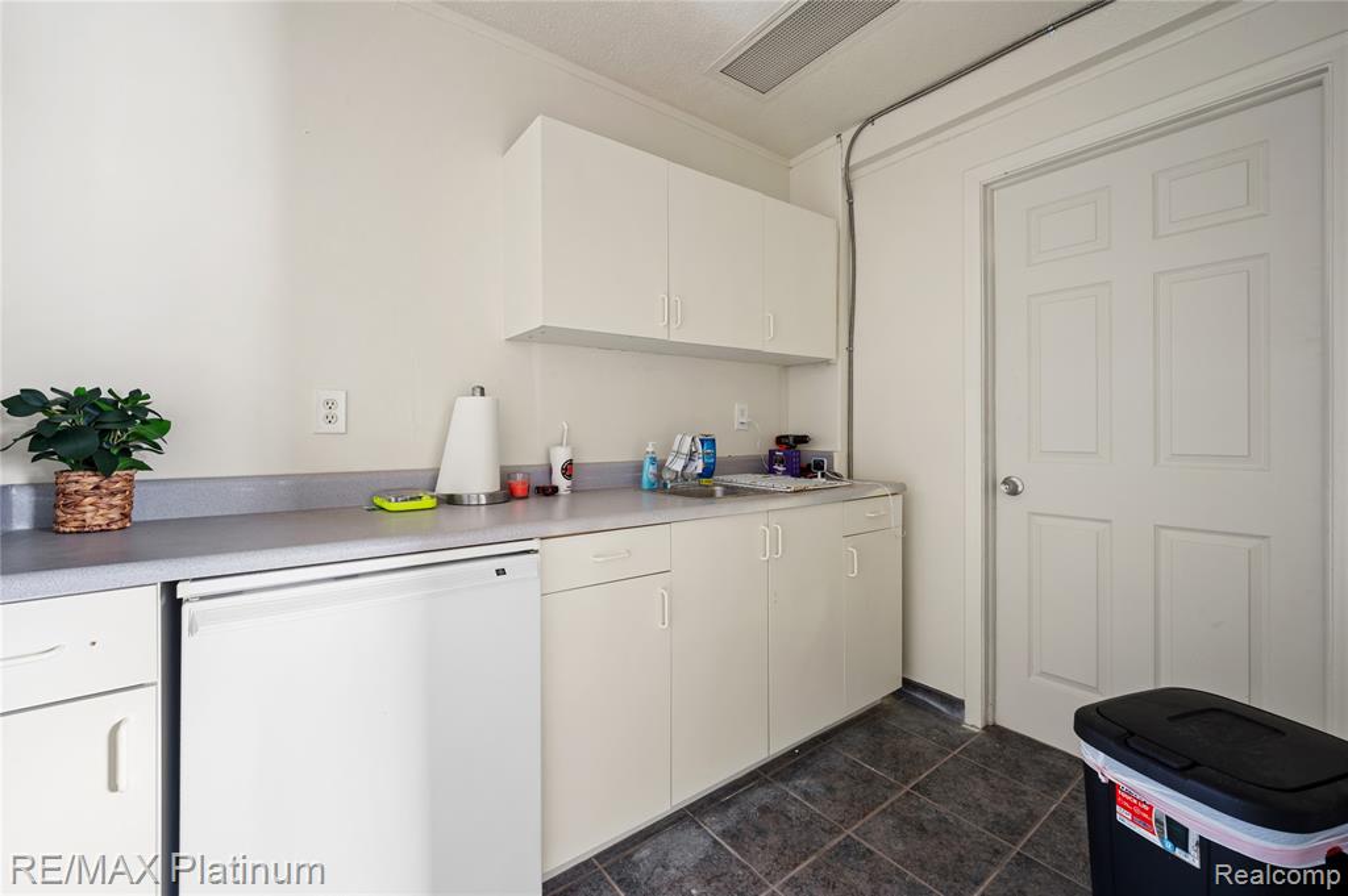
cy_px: 448
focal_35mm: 14
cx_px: 674
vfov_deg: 81.1
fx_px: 524
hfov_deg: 104.3
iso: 100
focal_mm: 14
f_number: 11
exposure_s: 20
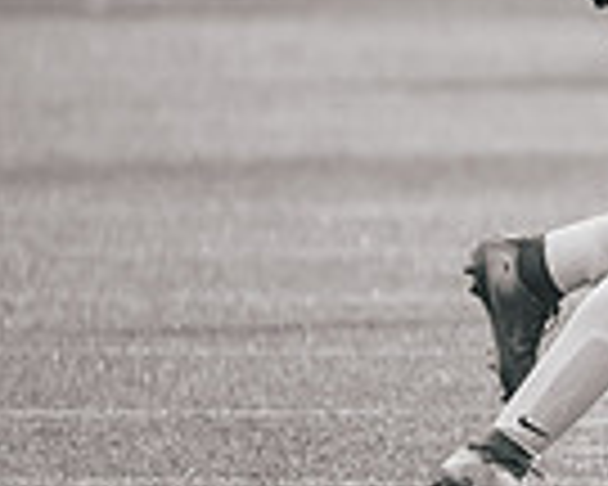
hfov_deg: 1.0
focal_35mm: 1918
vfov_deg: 0.8
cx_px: 1180
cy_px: -30
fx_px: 34513
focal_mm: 400
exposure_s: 1/1000
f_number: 6.3
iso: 800
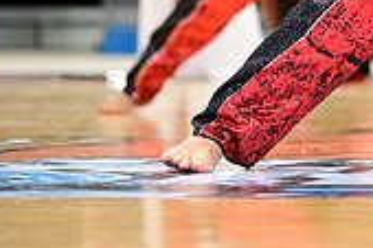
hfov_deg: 4.6
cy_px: -123
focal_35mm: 444
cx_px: 581
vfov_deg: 3.1
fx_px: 4596
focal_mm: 130
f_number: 3.2
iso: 6400
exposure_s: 1/1000
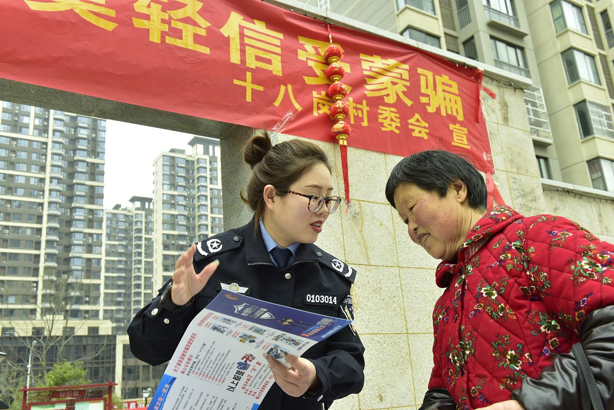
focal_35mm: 34
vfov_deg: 38.9
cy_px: 205
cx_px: 307
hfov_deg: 55.8
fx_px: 580
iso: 1250
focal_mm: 34
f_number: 9
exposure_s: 1/160
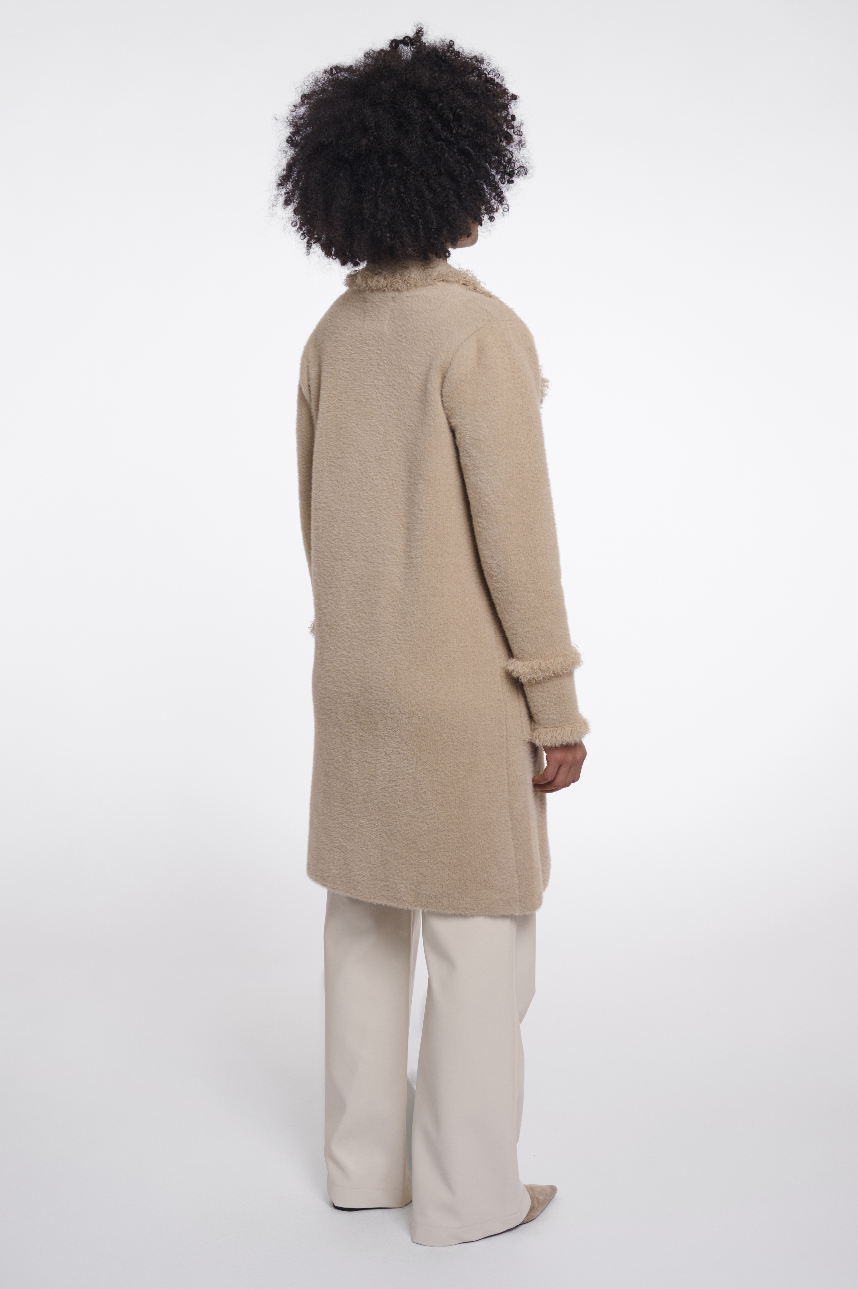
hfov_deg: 26.0
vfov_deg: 38.2
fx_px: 1861
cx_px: 429
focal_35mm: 52
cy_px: 644
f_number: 8
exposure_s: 1/160
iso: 125
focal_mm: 52
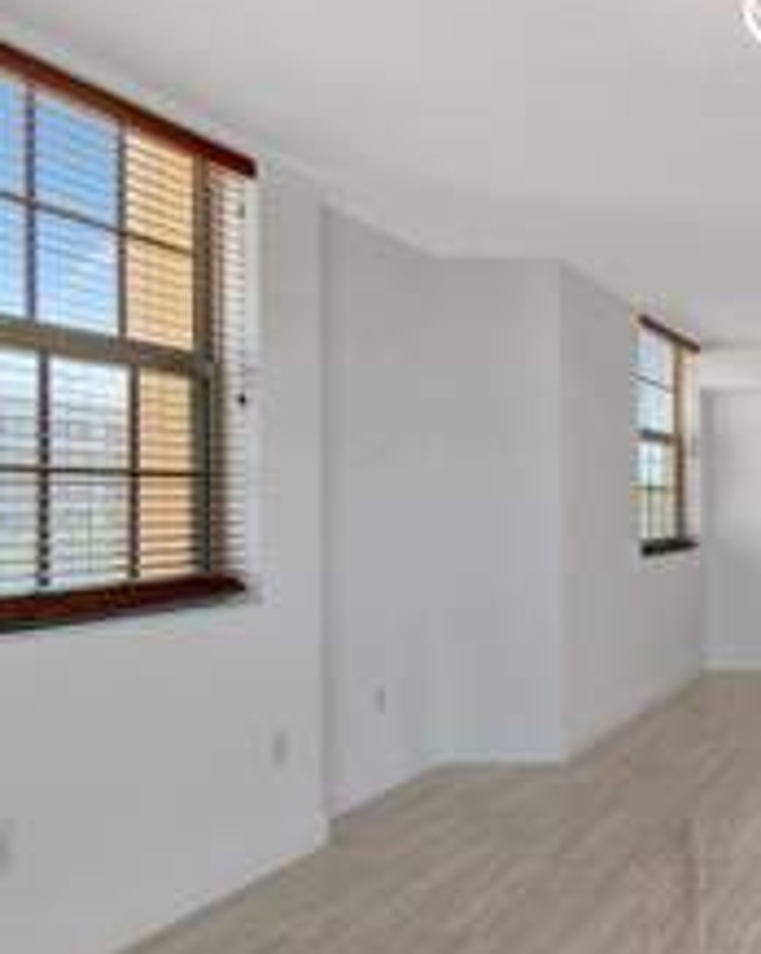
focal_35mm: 31
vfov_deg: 57.2
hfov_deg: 34.2
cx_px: 980
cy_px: 501
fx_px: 874
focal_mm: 10
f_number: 8
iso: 320
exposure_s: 1/80
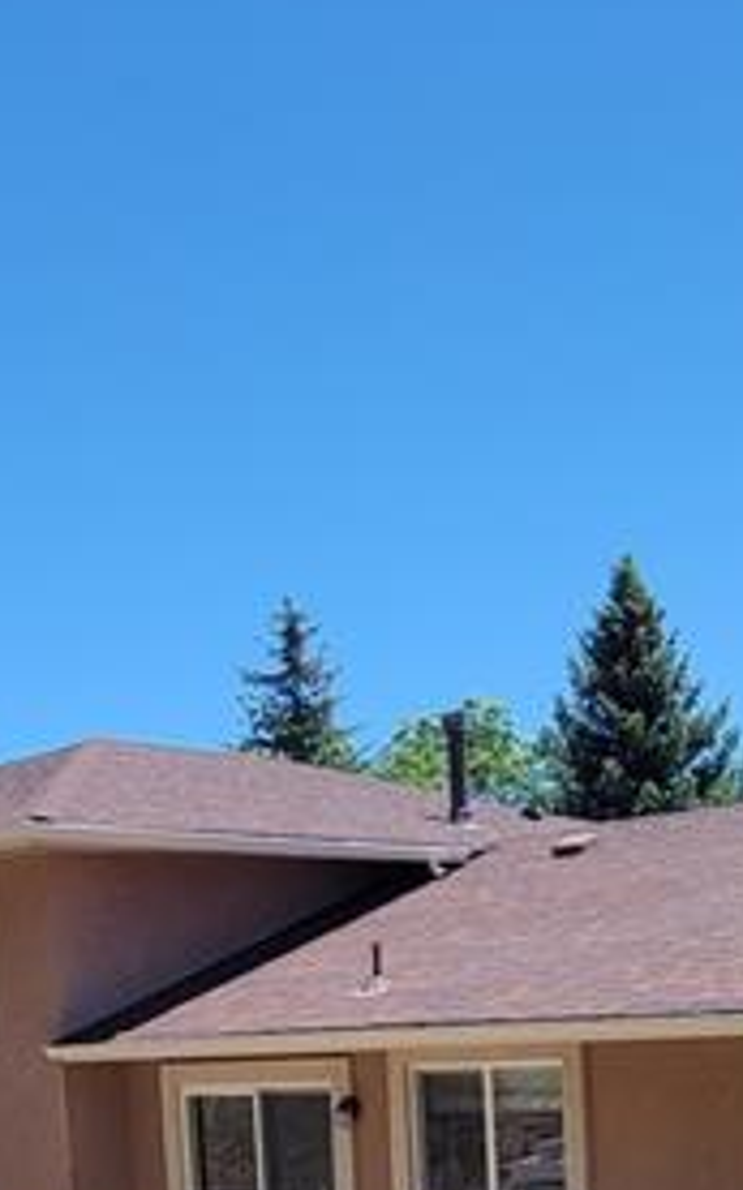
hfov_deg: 25.3
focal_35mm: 51
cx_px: 391
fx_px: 1653
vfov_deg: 34.2
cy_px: 1312
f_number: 2.2
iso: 50
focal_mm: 2.2
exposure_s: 1/1269
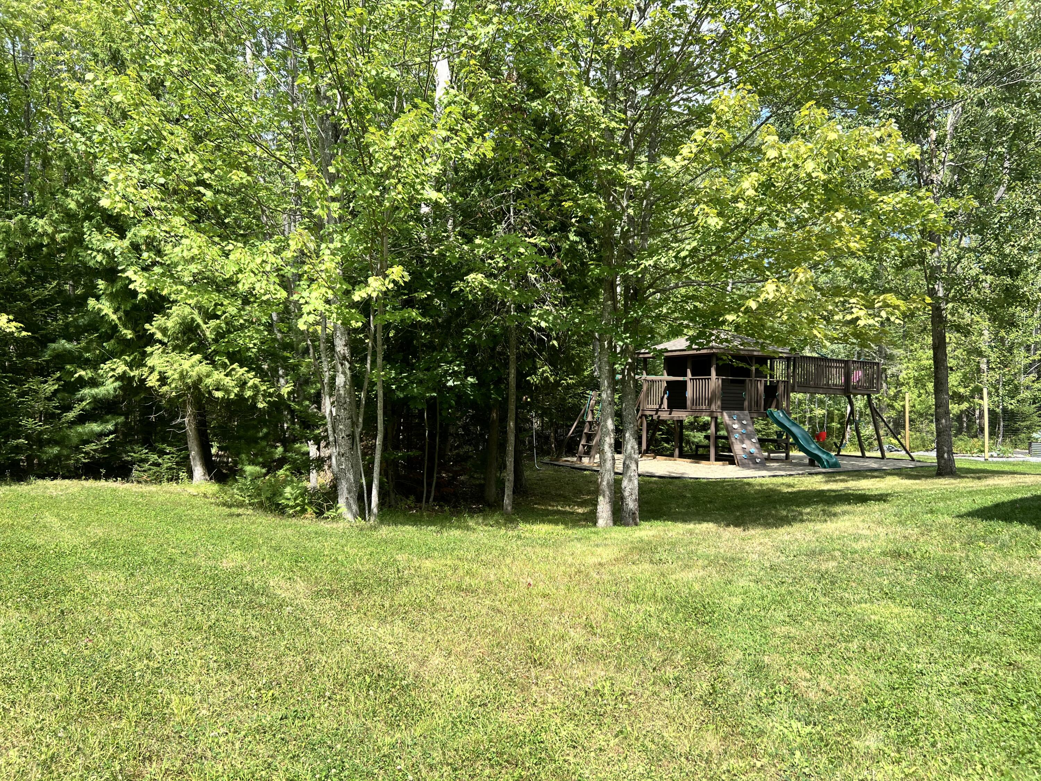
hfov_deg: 67.3
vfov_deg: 53.1
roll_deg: -1.7
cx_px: 520
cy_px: 390
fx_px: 782
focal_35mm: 26
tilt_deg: -0.8
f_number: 1.5
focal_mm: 5.7
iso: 50
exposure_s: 1/1511
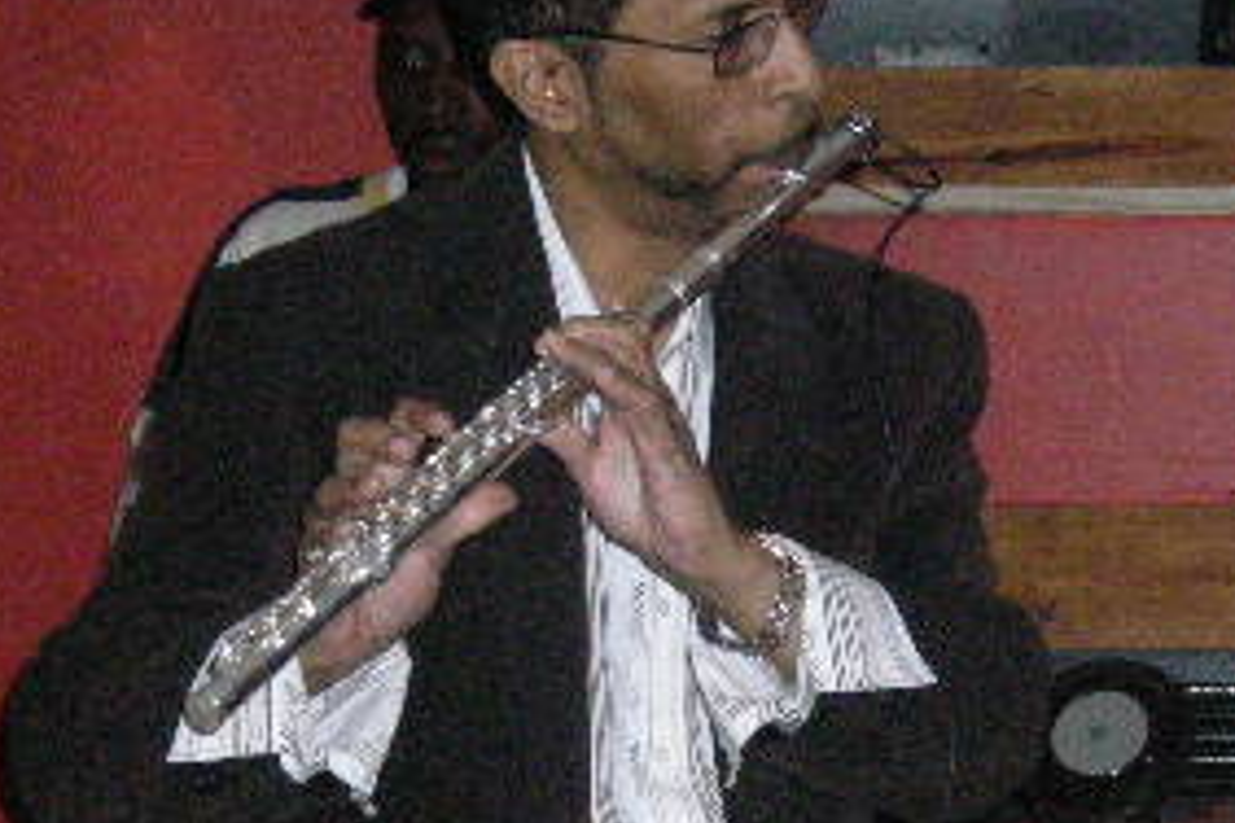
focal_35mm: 182
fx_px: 6243
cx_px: 880
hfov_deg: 11.3
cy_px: 797
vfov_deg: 7.5
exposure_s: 1/120
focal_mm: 12.7
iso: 800
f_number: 4.2
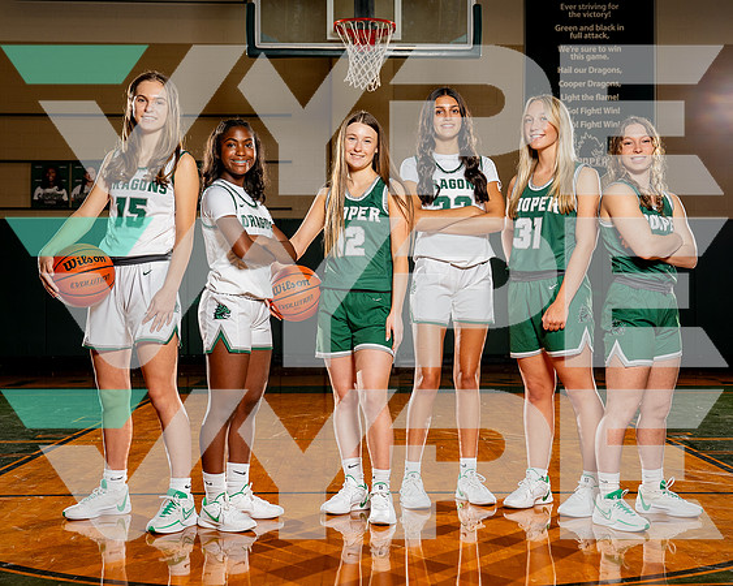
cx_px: 384
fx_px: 1224
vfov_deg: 26.9
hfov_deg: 33.3
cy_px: 254
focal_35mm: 56
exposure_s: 1/250
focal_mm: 44
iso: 160
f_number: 5.6
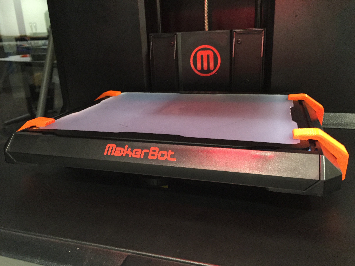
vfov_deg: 48.2
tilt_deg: -17.4
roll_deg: +1.7
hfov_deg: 61.7
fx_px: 297
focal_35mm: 29
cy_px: 133
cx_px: 178
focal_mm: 4.15
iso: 320
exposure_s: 1/17
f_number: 2.2
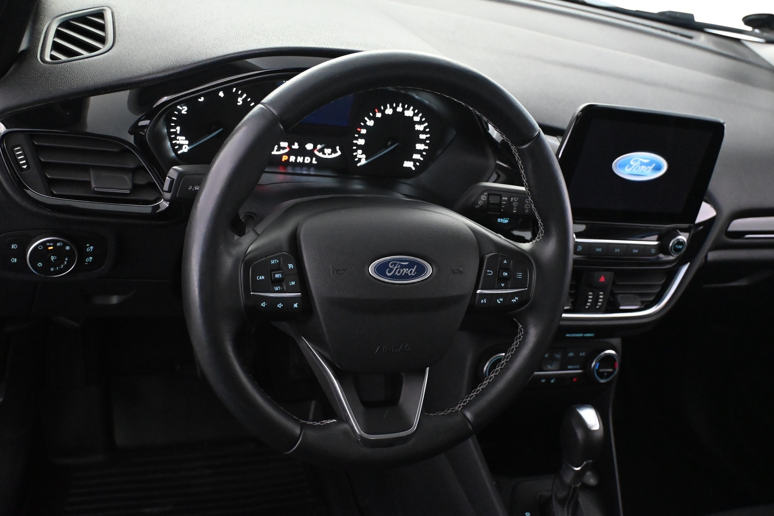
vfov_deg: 32.4
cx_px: 387
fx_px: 887
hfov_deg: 47.2
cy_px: 258
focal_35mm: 41
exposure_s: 1/60
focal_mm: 27.5
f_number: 4.5
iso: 6400
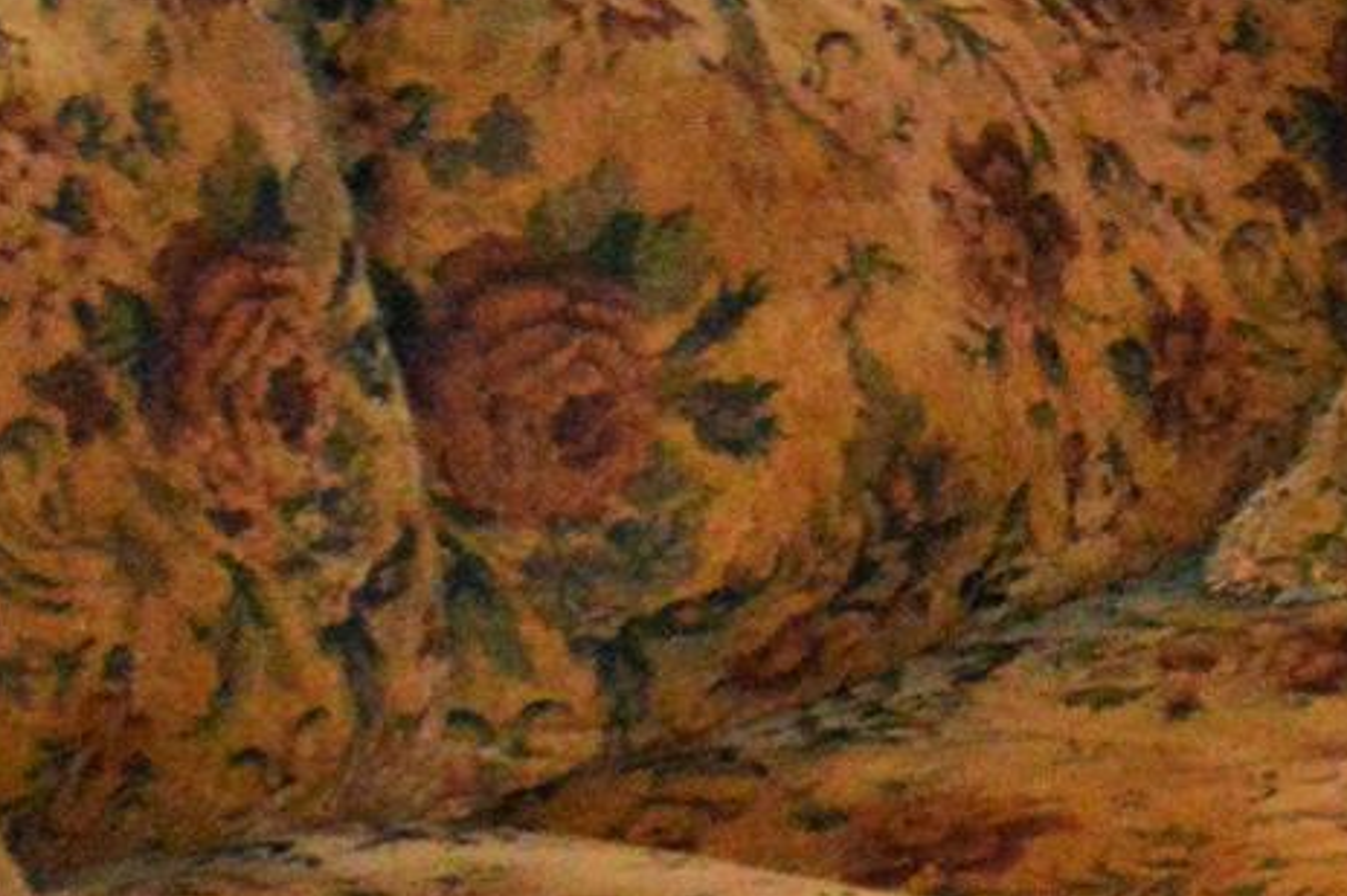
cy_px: -426
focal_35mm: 252
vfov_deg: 5.4
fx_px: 9425
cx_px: 2694
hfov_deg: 7.8
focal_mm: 26
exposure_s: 1/60
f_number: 4.2
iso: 3200
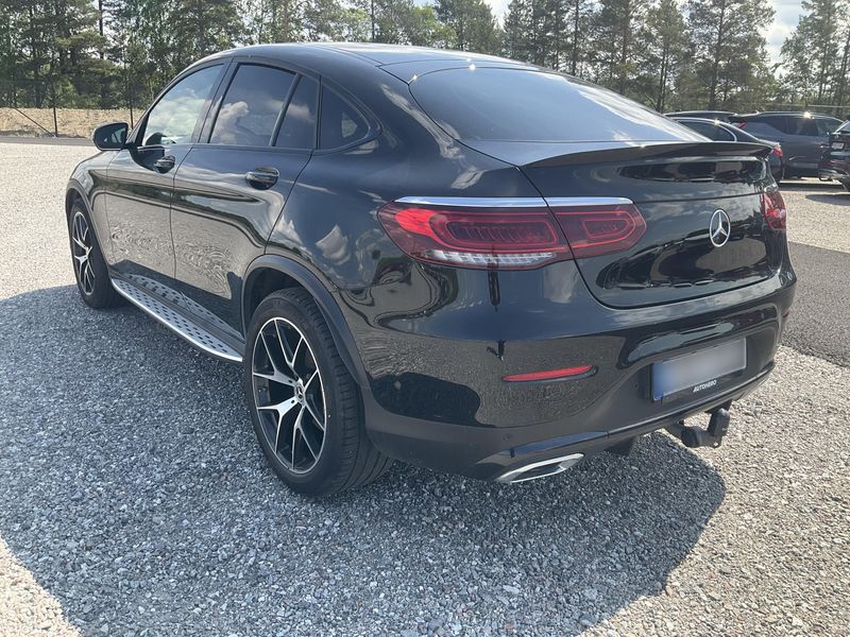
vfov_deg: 48.2
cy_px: 318
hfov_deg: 61.7
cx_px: 425
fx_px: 712
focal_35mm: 29
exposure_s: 1/599
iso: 25
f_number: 1.8
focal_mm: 3
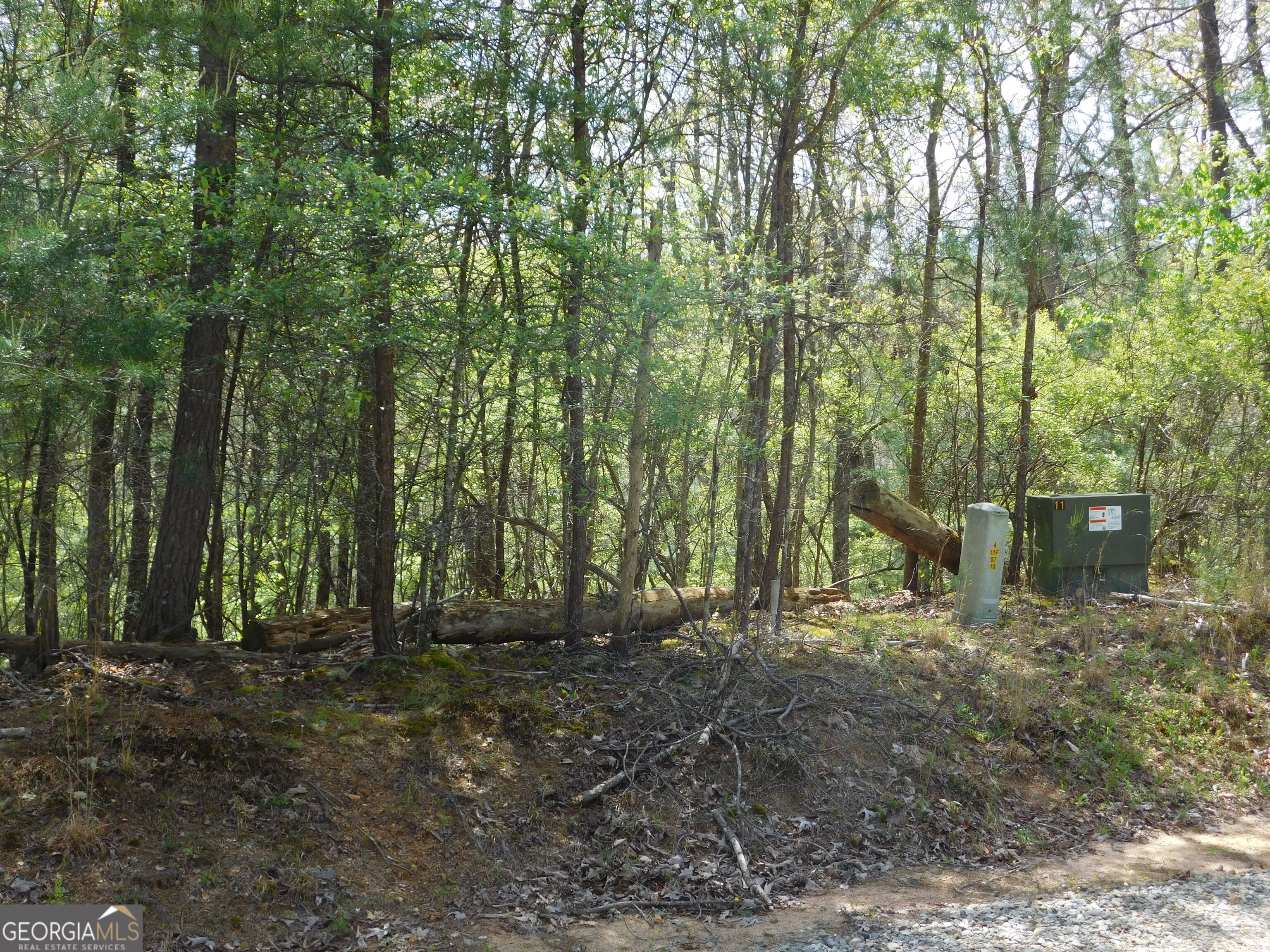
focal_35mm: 45
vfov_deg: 32.2
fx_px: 1651
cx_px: 635
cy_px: 476
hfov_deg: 42.1
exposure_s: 1/250
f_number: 3.7
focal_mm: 8
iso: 125
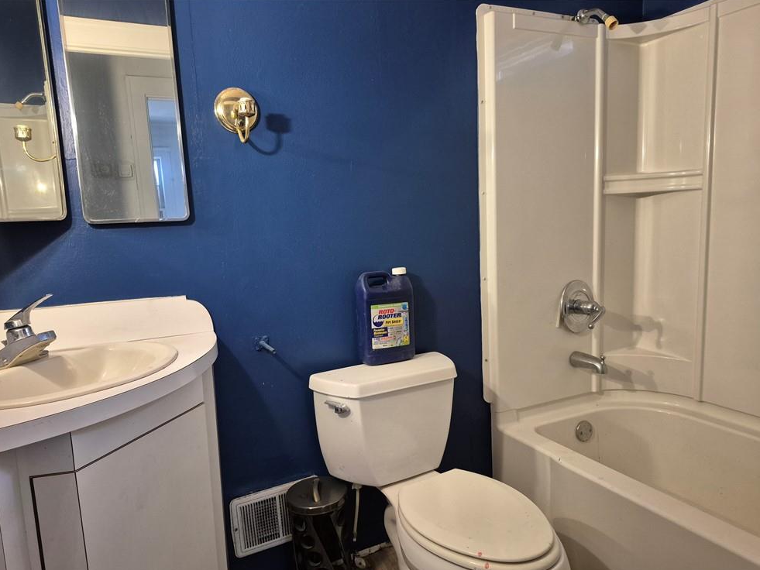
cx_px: 370
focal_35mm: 24
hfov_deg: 71.6
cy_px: 295
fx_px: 527
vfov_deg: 56.8
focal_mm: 5.4
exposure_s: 1/60
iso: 800
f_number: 1.8
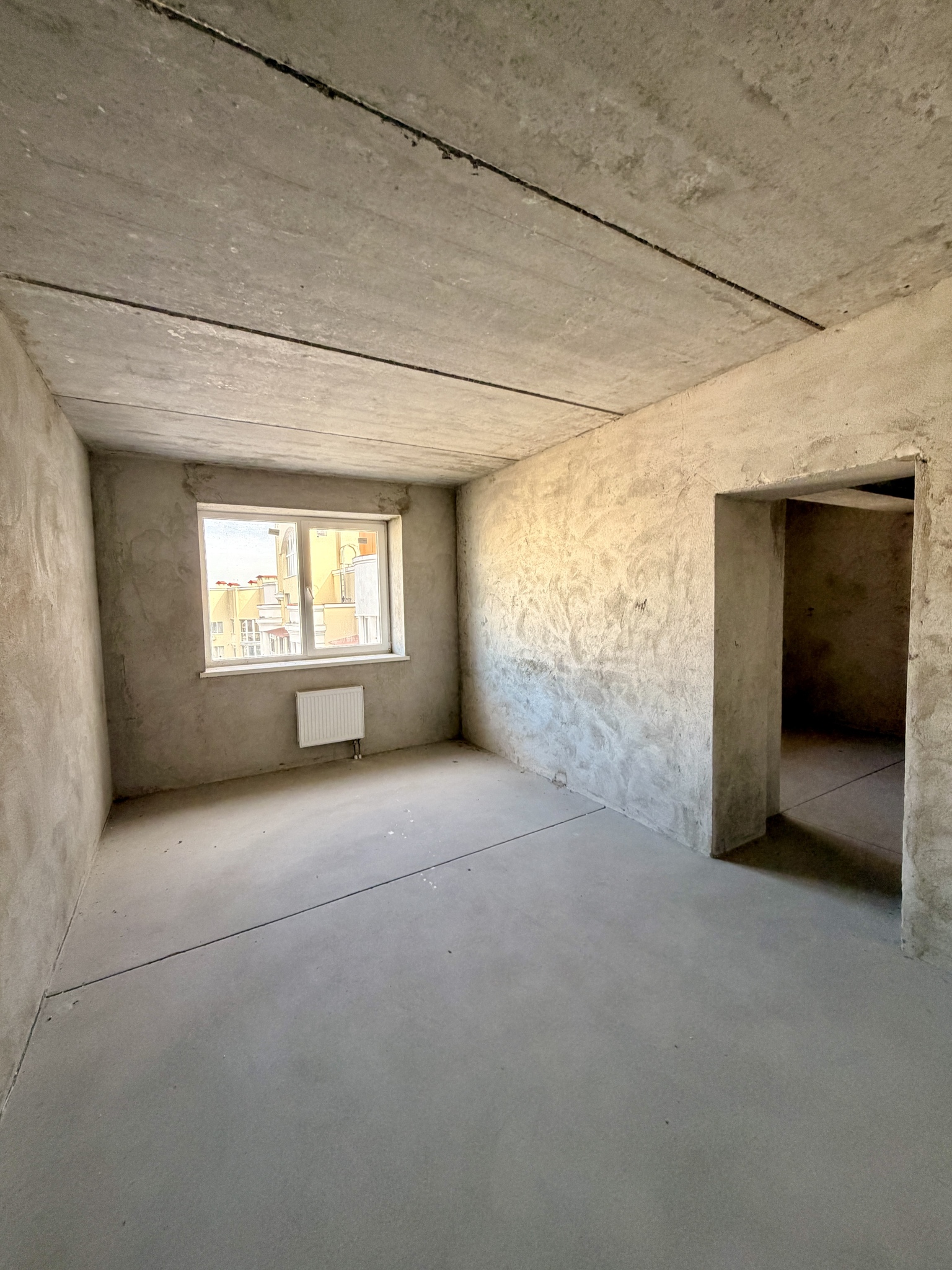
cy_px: 635
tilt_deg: -3.3
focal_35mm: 14
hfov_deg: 85.7
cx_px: 476
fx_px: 513
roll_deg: +1.5
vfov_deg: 102.1
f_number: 2.2
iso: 320
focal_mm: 2.22
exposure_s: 1/121
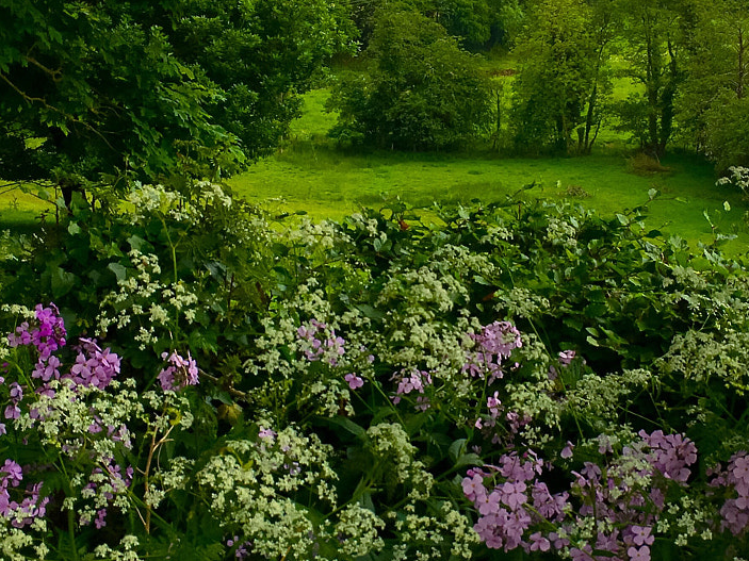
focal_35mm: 66
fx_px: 1428
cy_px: 283
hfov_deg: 29.3
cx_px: 449
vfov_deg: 22.2
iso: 25
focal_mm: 4.15
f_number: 2.2
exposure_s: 1/1709
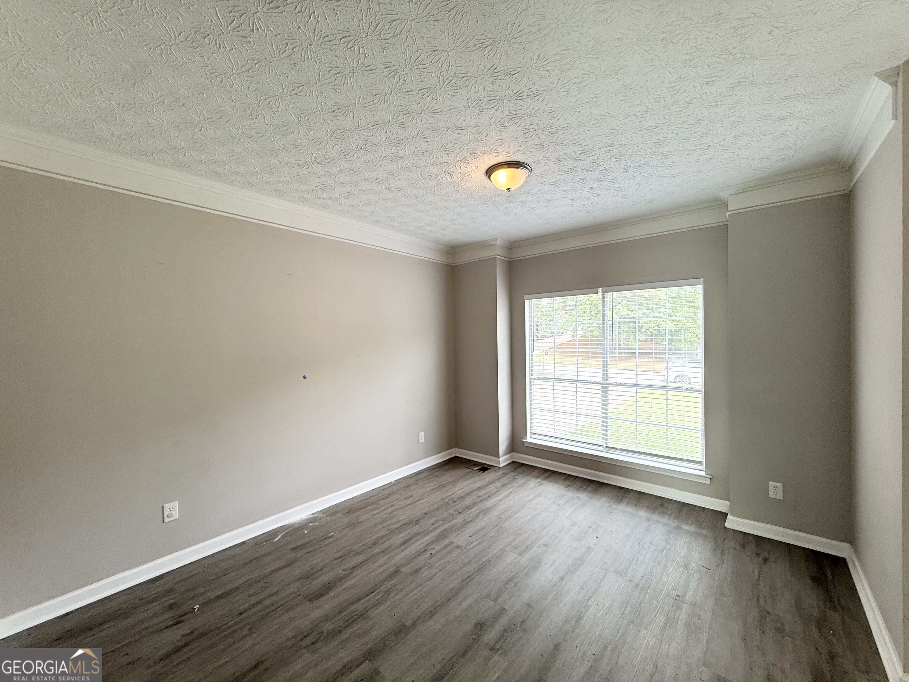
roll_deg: +0.5
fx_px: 368
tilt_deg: +0.6
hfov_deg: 102.1
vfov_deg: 85.7
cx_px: 454
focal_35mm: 14
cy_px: 341
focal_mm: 2.22
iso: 80
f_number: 2.2
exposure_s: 1/120
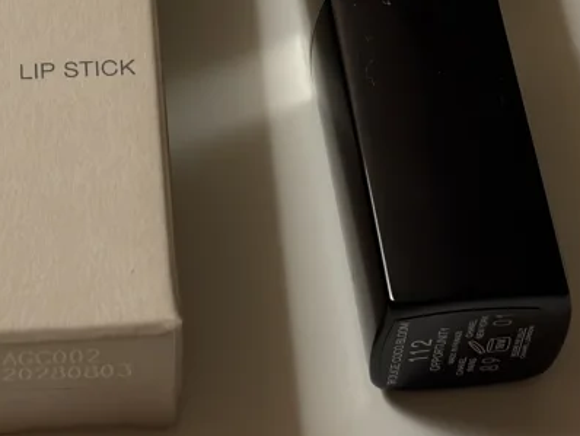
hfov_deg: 13.9
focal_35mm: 141
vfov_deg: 10.4
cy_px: -16
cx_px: 77
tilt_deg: -53.8
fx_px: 2364
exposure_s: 1/50
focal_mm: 5.96
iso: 125
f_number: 1.6
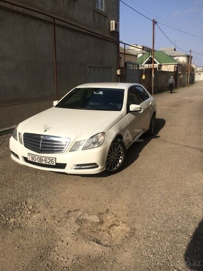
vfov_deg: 61.7
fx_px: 227
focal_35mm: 29
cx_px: 102
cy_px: 136
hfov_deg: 48.2
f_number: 2.2
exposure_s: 1/3165
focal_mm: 4.15
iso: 32
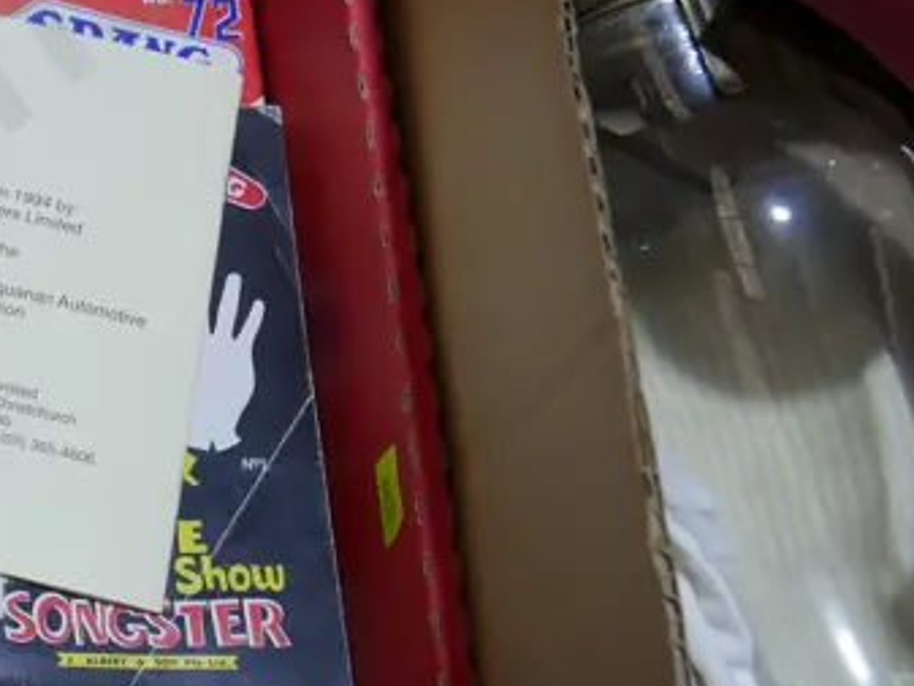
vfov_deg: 17.4
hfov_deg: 20.1
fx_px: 2245
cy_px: 378
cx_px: -423
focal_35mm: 85
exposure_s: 1/125
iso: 200
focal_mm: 14
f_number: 4
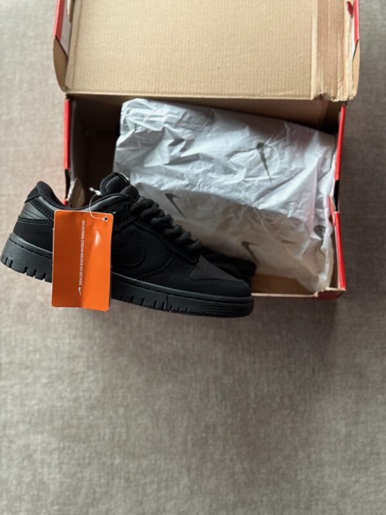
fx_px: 714
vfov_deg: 39.7
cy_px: 258
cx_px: 193
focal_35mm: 48
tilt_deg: -82.0
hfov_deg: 30.3
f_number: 1.78
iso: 100
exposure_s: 1/67
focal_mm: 6.76
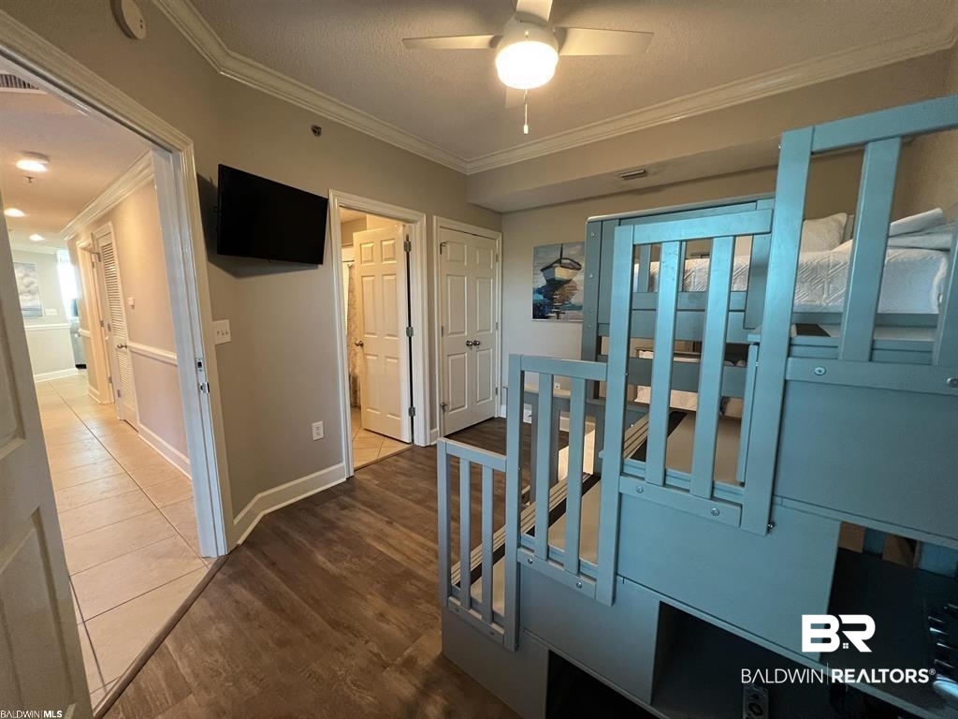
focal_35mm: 13
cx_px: 479
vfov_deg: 89.9
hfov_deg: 106.2
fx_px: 360
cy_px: 360
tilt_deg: -8.7
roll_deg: +0.5
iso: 500
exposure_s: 1/60
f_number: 1.8
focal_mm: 1.57
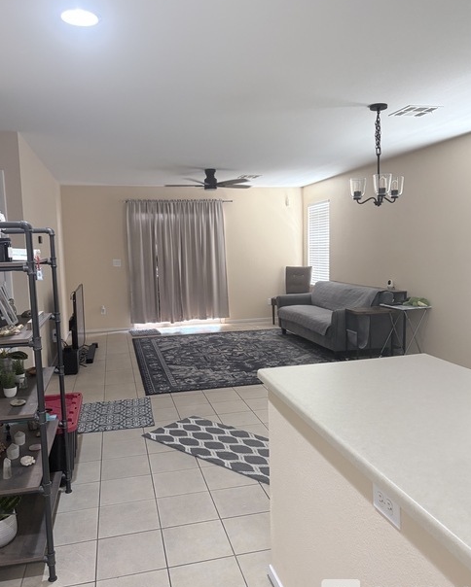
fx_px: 487
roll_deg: +1.6
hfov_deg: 51.6
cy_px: 294
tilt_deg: -4.9
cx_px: 236
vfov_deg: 62.2
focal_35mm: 28
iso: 250
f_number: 1.6
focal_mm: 5.96
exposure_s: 1/60
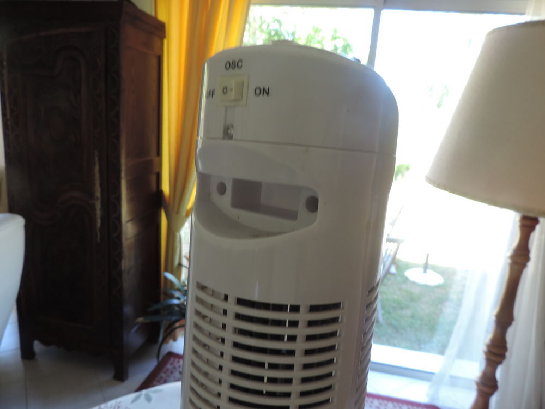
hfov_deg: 71.6
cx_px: 272
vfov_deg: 56.8
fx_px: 378
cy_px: 204
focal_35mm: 24
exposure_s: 1/30
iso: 140
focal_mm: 4.3
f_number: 3
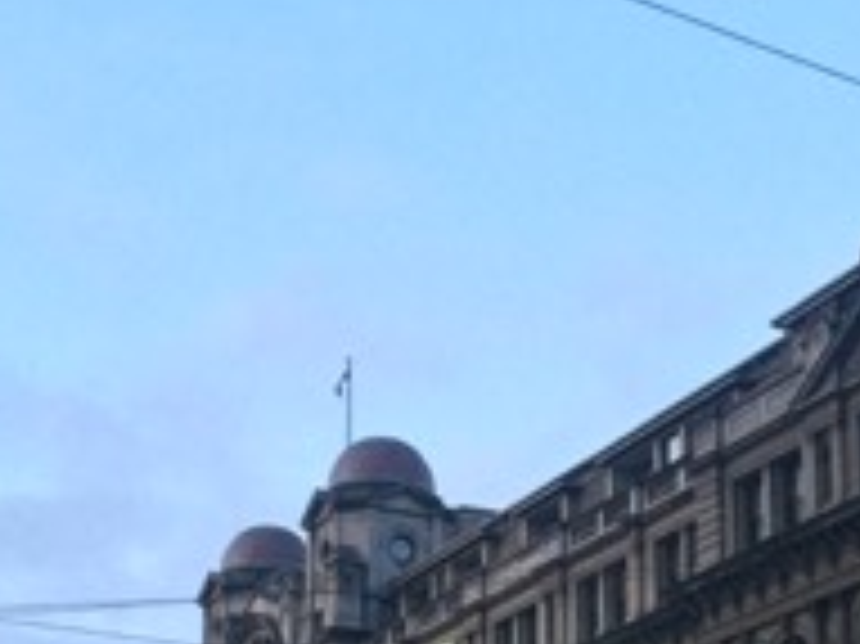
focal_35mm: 79
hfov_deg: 24.5
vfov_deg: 17.9
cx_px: 644
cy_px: 734
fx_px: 1961
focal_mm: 4.15
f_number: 2.2
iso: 250
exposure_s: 1/24
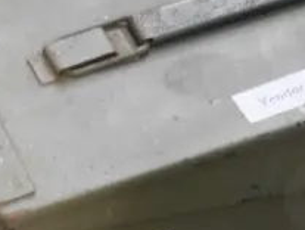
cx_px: -13
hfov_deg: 6.2
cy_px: 452
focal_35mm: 316
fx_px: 2789
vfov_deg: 4.7
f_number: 5.6
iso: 3200
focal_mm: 32
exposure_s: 1/15
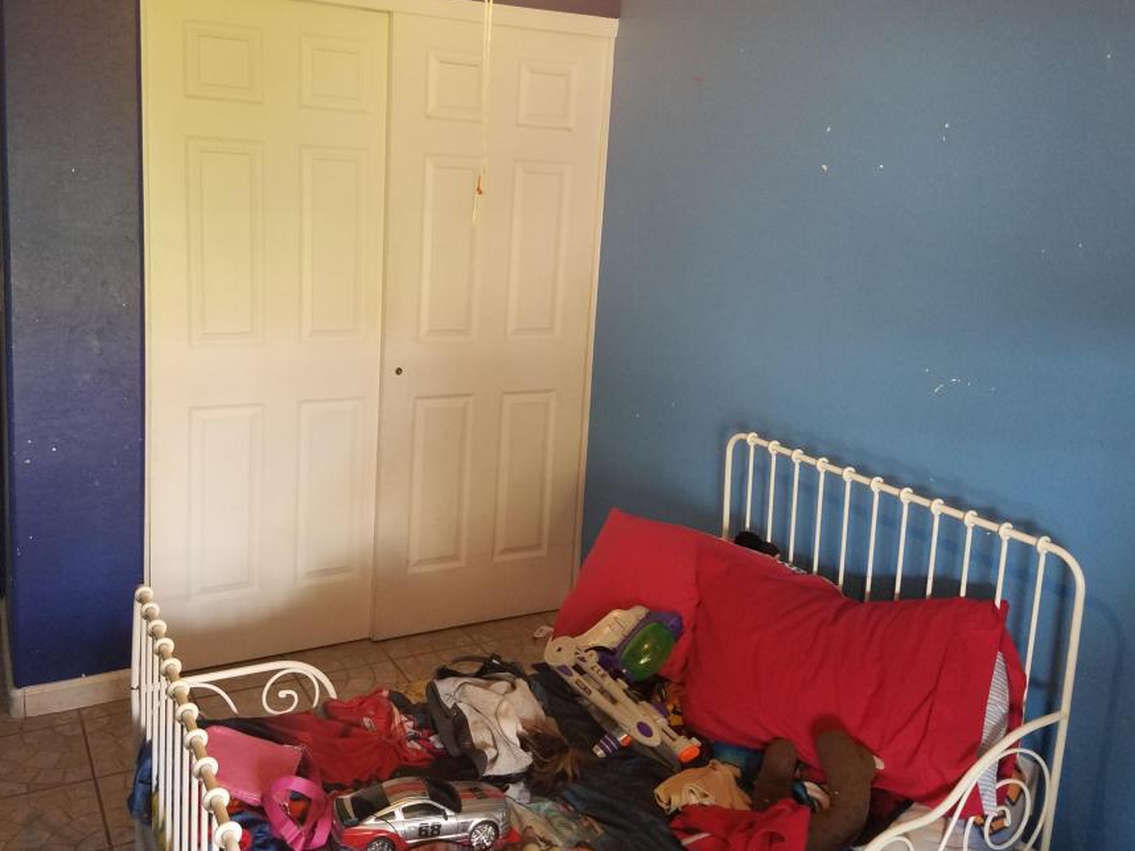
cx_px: 525
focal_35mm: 31
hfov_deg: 58.3
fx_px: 1016
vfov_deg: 45.3
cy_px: 355
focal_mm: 4.2
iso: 250
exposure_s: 1/24
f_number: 1.7
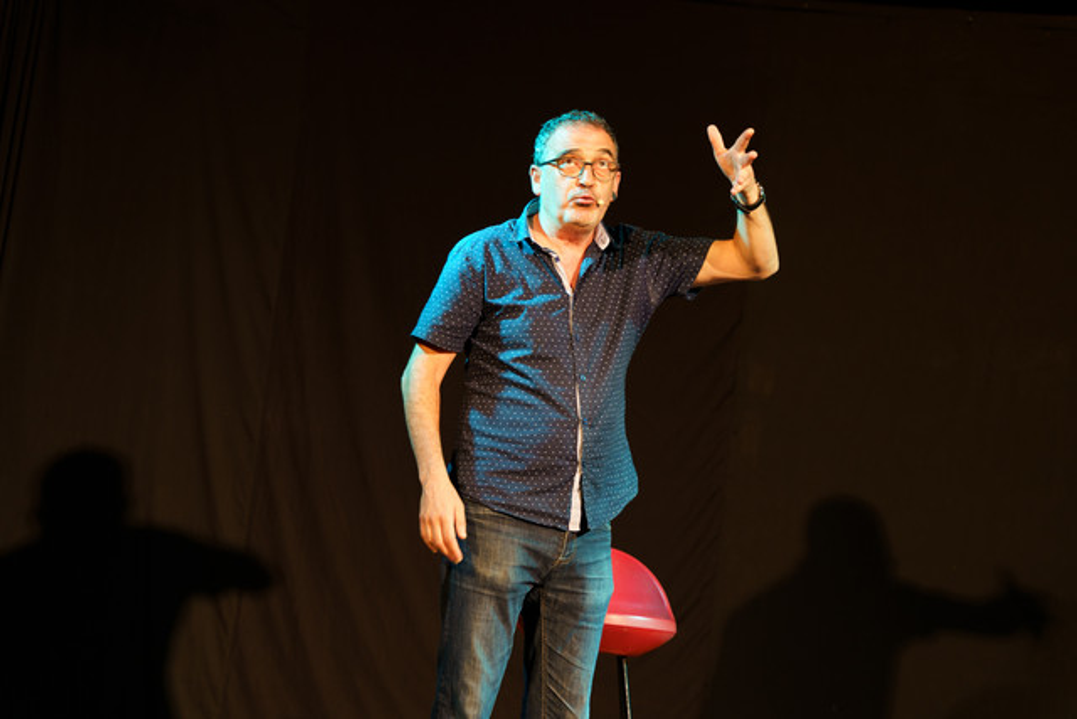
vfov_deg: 19.5
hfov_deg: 28.8
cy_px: 360
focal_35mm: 70
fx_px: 2095
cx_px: 538
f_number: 3.5
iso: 800
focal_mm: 70
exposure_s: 1/80
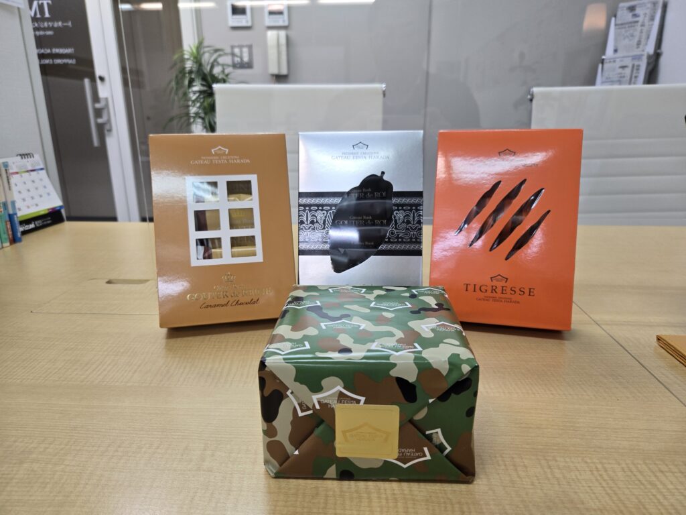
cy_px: 258
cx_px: 343
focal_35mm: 23
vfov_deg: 58.9
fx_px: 456
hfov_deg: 73.9
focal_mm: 5.4
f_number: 1.8
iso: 100
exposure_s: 1/100
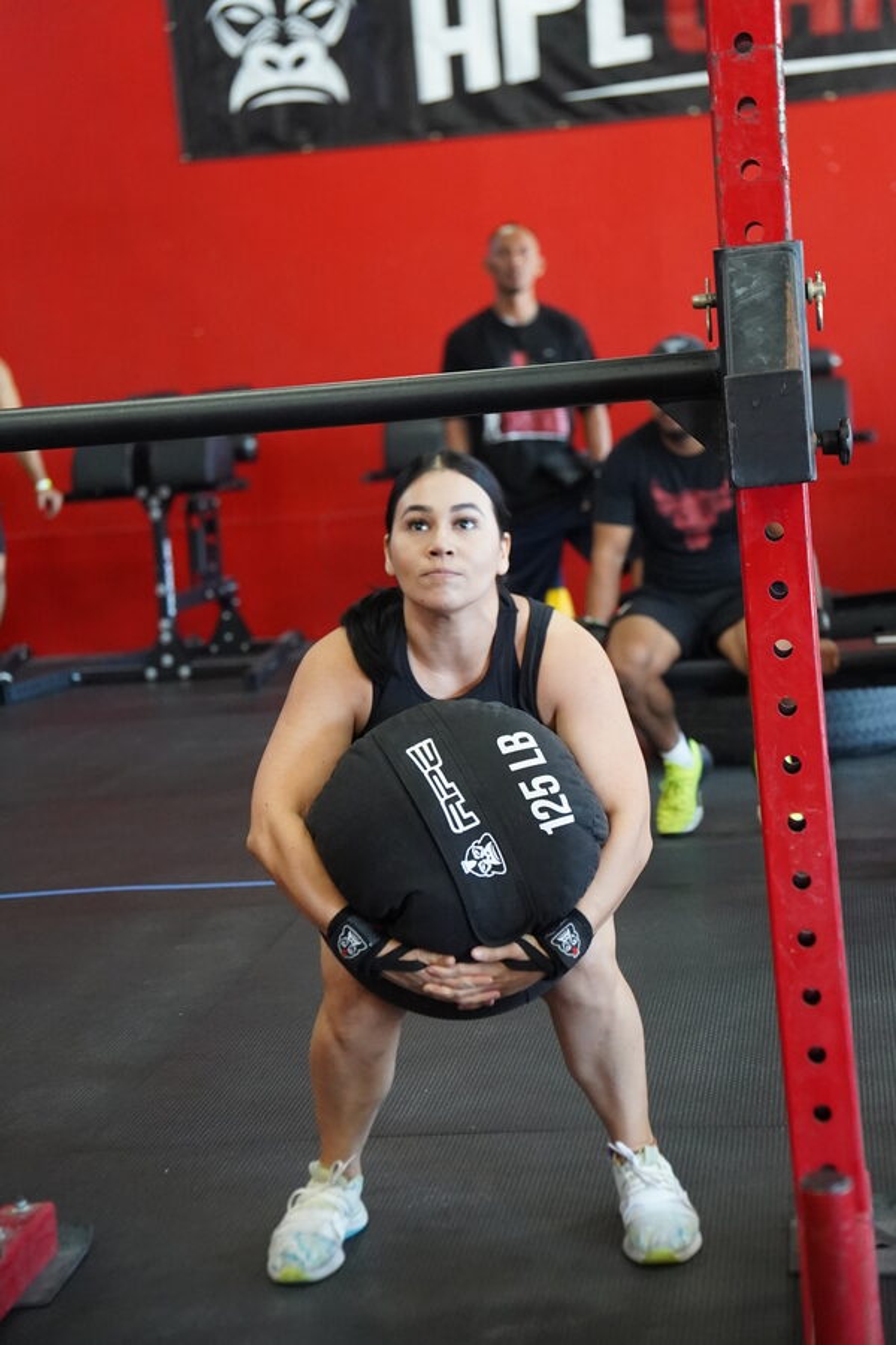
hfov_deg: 20.6
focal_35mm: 66
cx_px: 448
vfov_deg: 30.5
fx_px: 2464
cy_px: 672
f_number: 2.8
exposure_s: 1/200
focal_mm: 44
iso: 5000
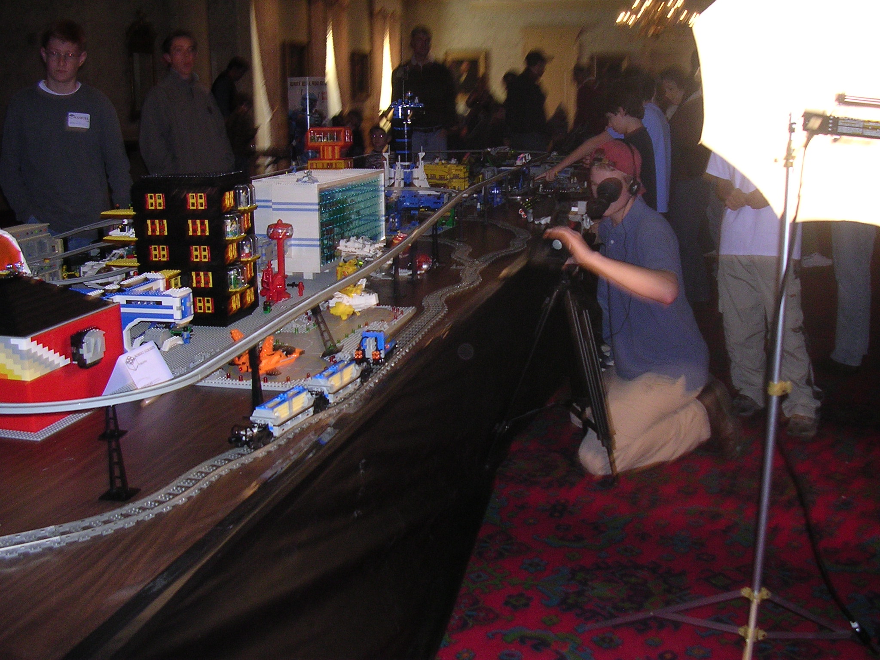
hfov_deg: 49.0
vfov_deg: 37.7
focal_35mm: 38
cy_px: 330
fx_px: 966
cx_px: 440
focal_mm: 5.8
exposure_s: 1/60.1
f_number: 2.8
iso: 222
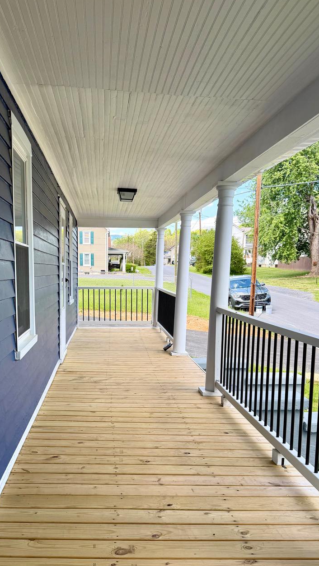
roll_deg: -1.1
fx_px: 481
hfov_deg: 36.4
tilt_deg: -7.0
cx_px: 113
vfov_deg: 60.7
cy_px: 327
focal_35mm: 32
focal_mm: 6.76
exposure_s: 1/742
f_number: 1.78
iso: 100
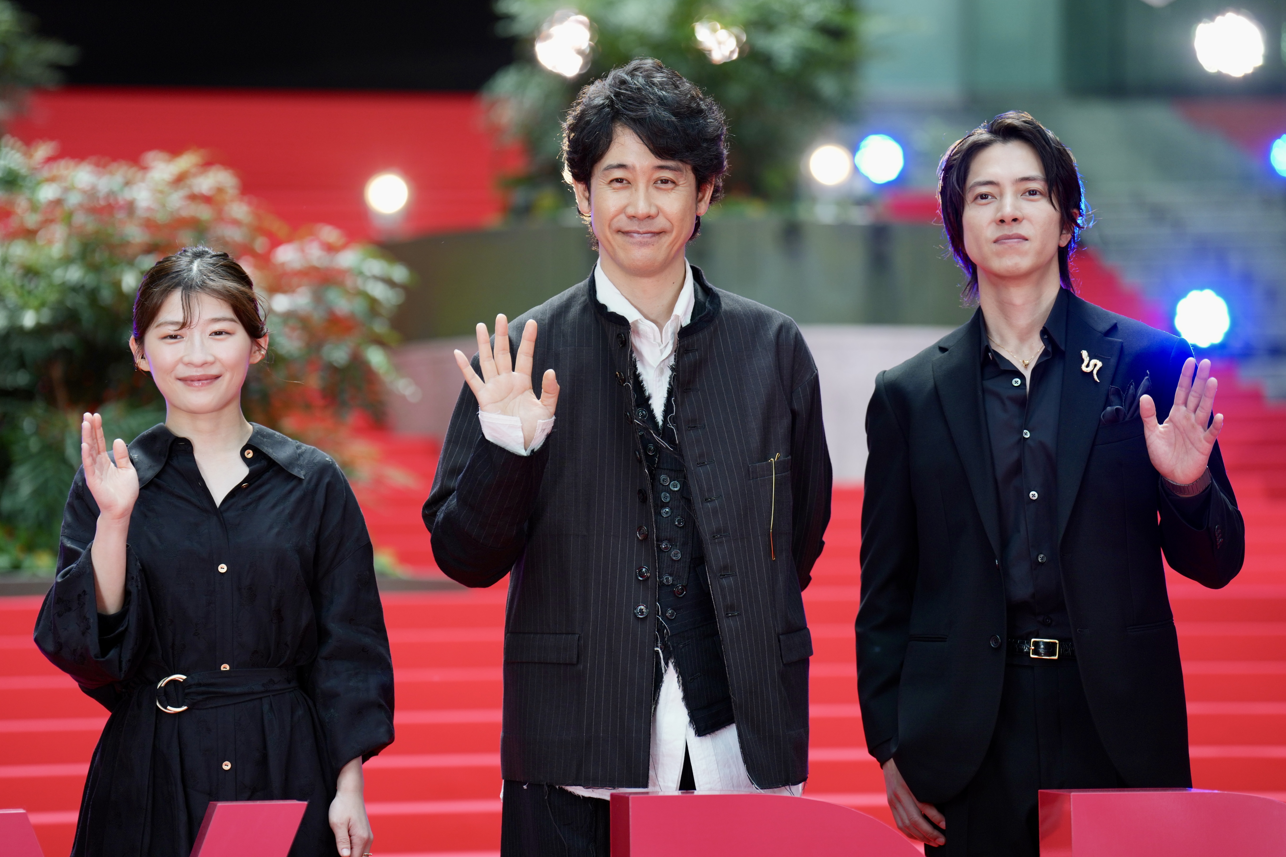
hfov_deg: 14.6
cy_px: 429
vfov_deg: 9.7
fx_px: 5036
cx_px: 643
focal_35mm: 141
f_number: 2.8
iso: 400
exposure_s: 1/1000
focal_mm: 140
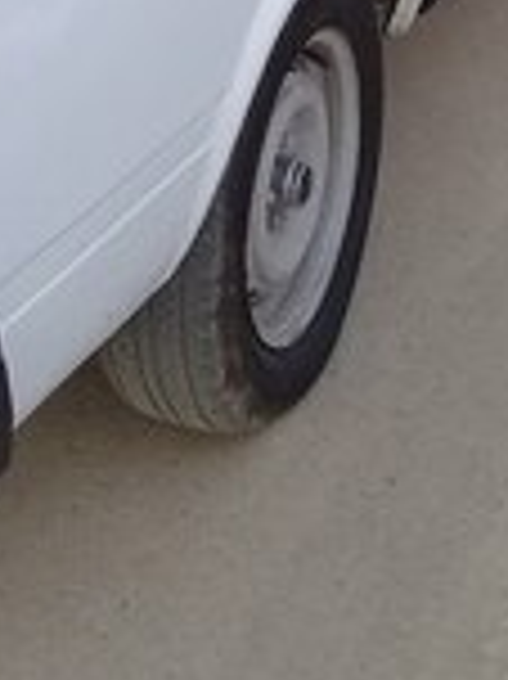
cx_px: 225
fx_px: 1999
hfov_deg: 14.5
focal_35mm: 102
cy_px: -135
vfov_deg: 18.3
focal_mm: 3.3
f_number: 2.2
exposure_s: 1/300
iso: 50
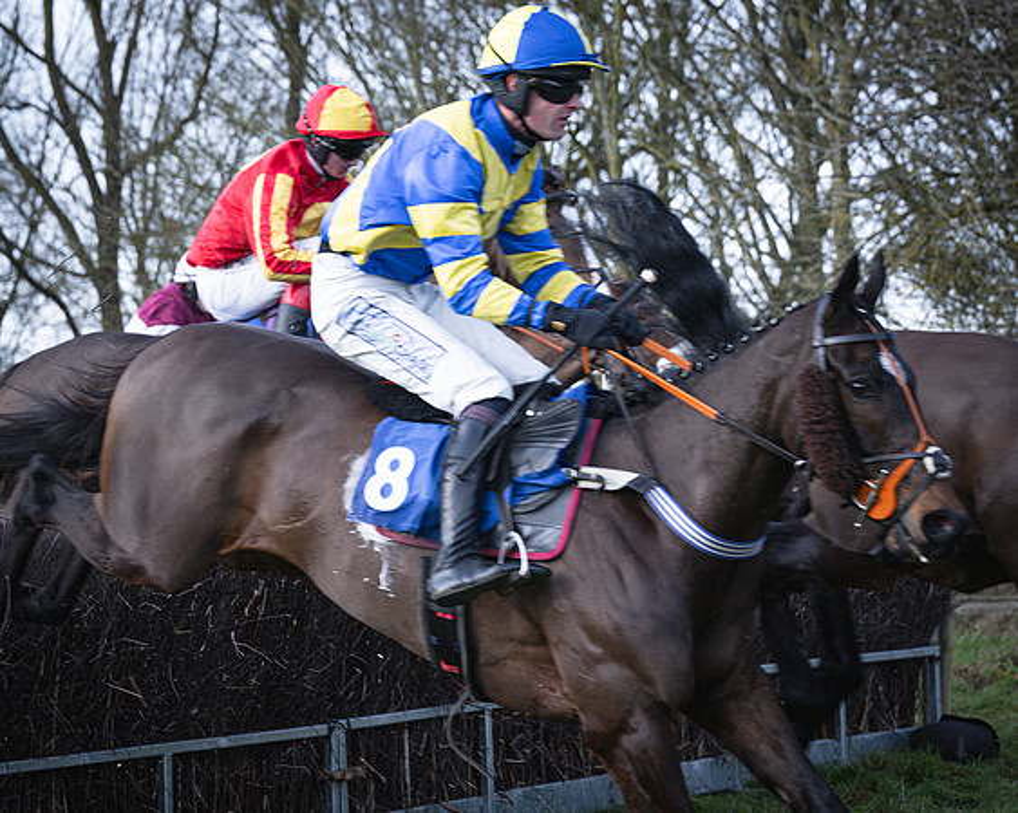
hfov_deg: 16.3
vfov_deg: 13.0
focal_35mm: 118
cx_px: 508
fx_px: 3563
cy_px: 406
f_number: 4
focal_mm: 70
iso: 400
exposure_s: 1/1000
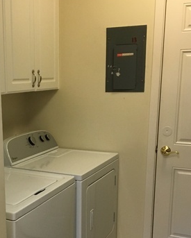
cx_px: 44
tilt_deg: -12.5
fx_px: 388
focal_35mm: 55
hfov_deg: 27.2
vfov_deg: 33.7
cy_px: 166
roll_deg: +0.9
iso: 125
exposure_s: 1/30
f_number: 2.2
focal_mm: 4.15
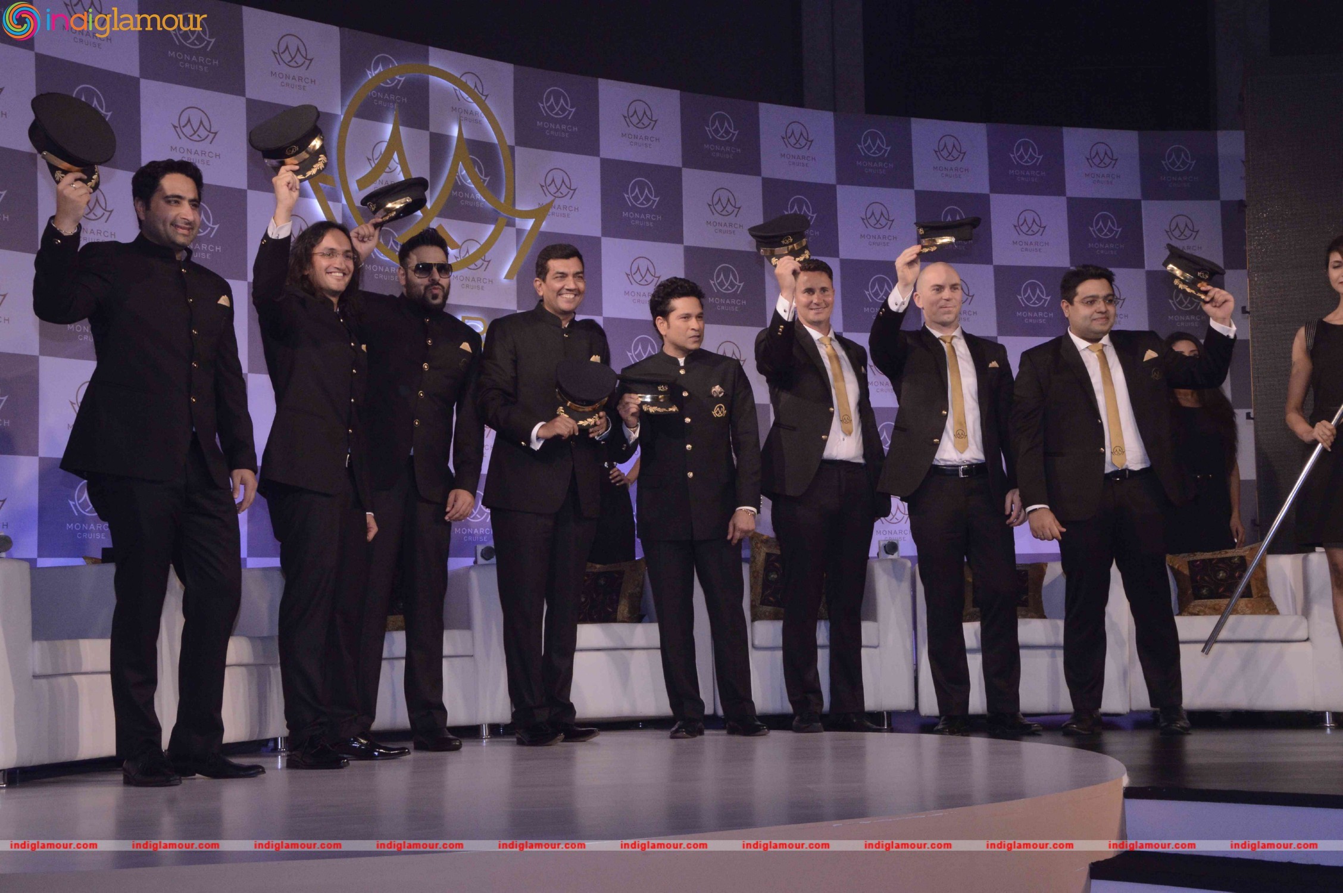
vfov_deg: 25.7
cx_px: 672
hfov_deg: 37.9
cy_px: 446
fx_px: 1957
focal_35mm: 52
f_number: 13
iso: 1600
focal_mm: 35
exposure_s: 1/200
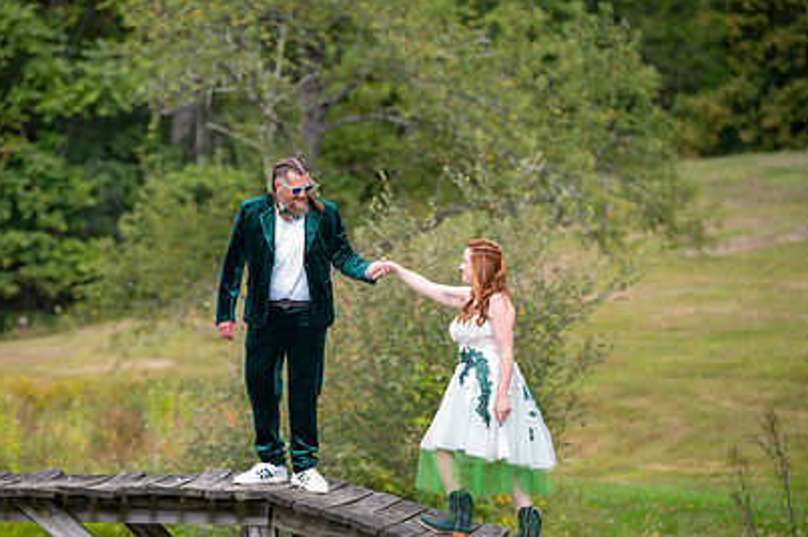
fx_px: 5091
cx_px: 361
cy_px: 317
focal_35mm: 227
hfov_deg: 9.1
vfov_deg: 6.0
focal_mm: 155
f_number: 3.2
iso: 50
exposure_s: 1/125
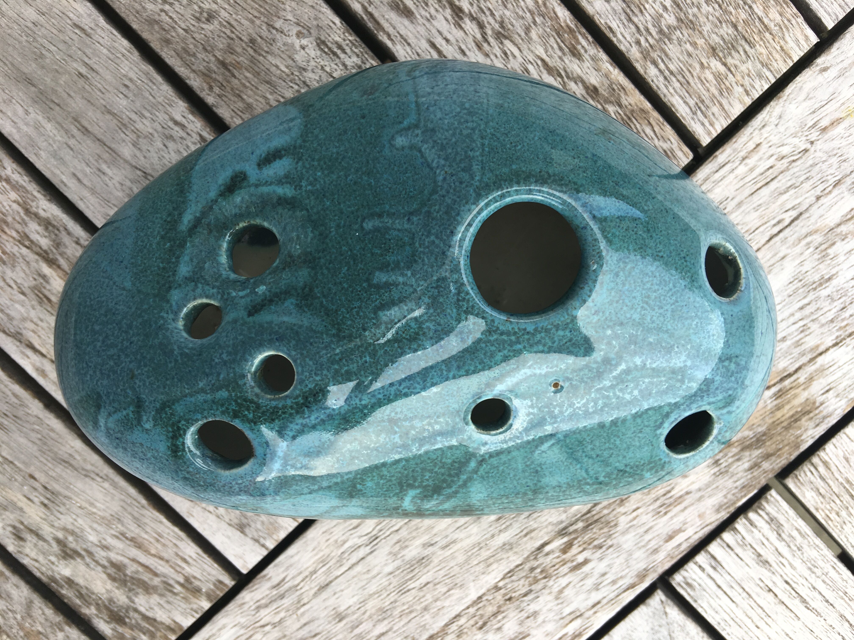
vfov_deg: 48.2
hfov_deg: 61.7
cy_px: 320
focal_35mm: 29
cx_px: 427
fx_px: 715
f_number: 2.2
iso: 25
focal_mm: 4.15
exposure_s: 1/124
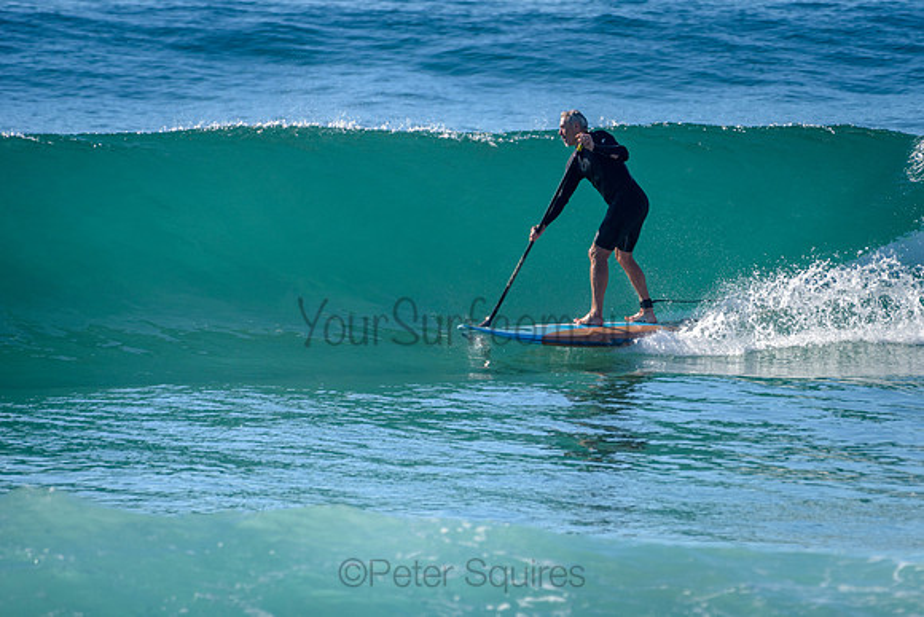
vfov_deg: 2.2
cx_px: 566
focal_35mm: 613
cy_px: 291
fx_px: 15732
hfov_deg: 3.4
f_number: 5.6
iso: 220
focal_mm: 500
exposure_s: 1/2000
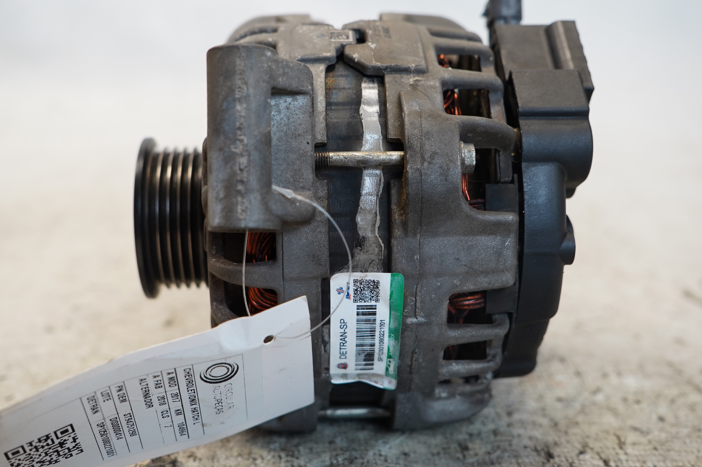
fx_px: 877
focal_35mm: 45
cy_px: 234
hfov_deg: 43.6
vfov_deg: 29.8
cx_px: 351
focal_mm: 30
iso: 250
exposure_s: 1/60
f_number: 4
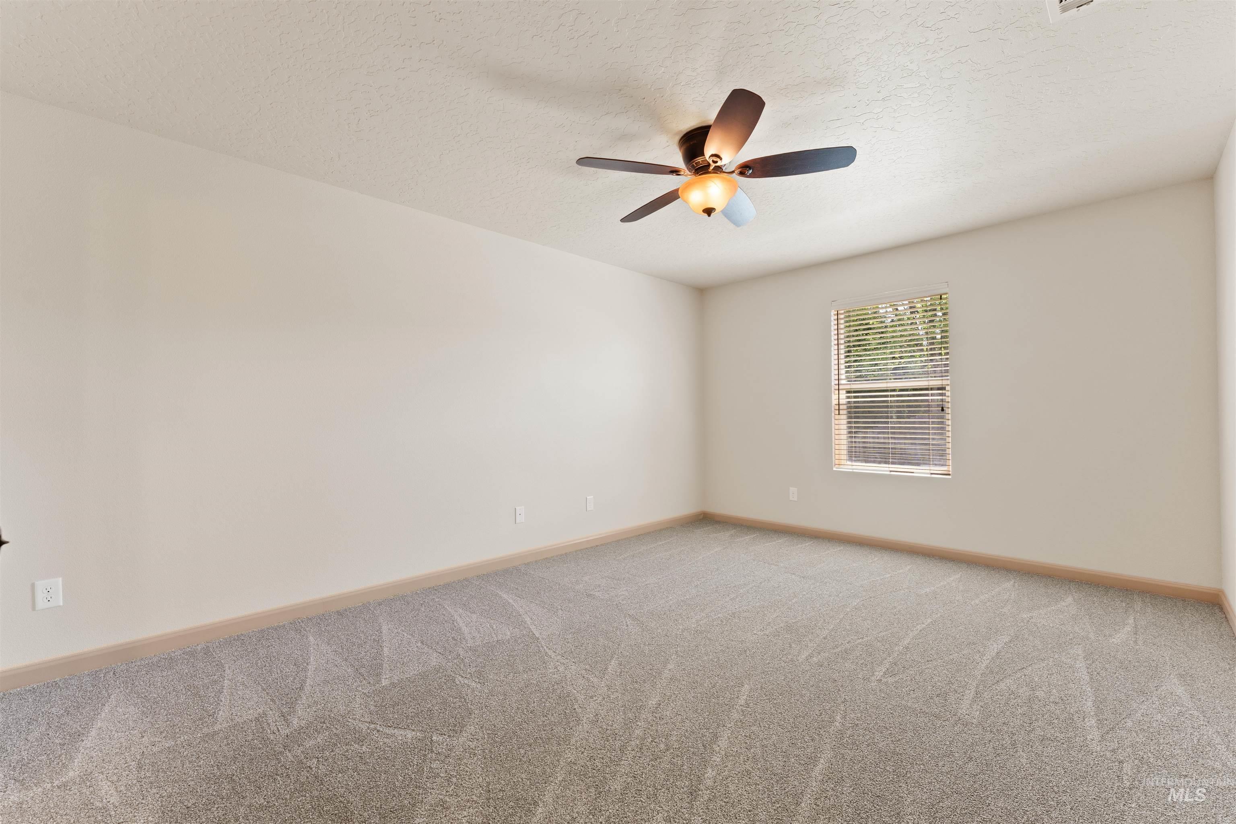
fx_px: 481
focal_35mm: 14
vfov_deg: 81.2
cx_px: 618
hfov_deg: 104.3
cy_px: 412
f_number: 7.1
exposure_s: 1/4
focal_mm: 14
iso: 400
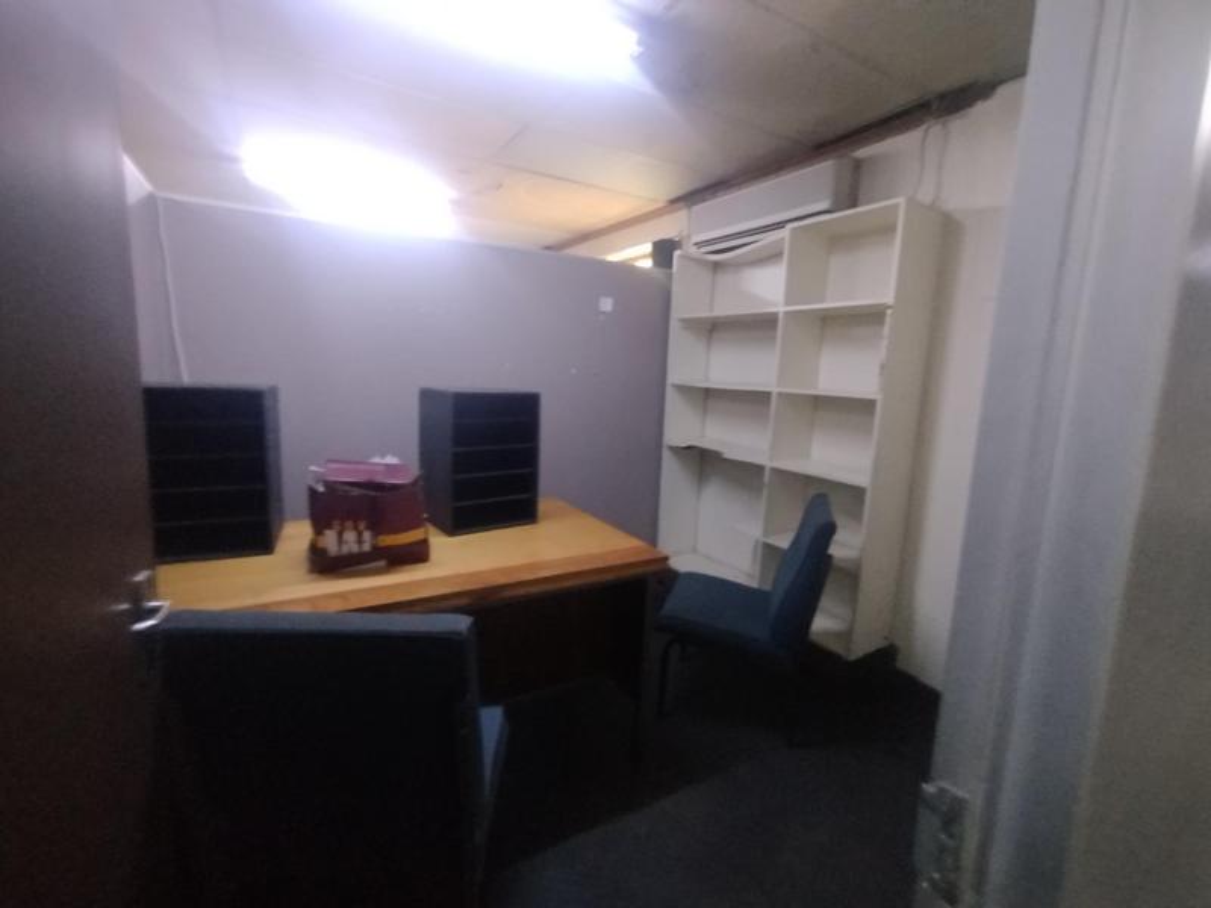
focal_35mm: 15
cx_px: 606
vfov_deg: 81.7
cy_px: 454
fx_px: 525
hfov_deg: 98.2
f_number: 2.2
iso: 320
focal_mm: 1.65
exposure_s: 1/20
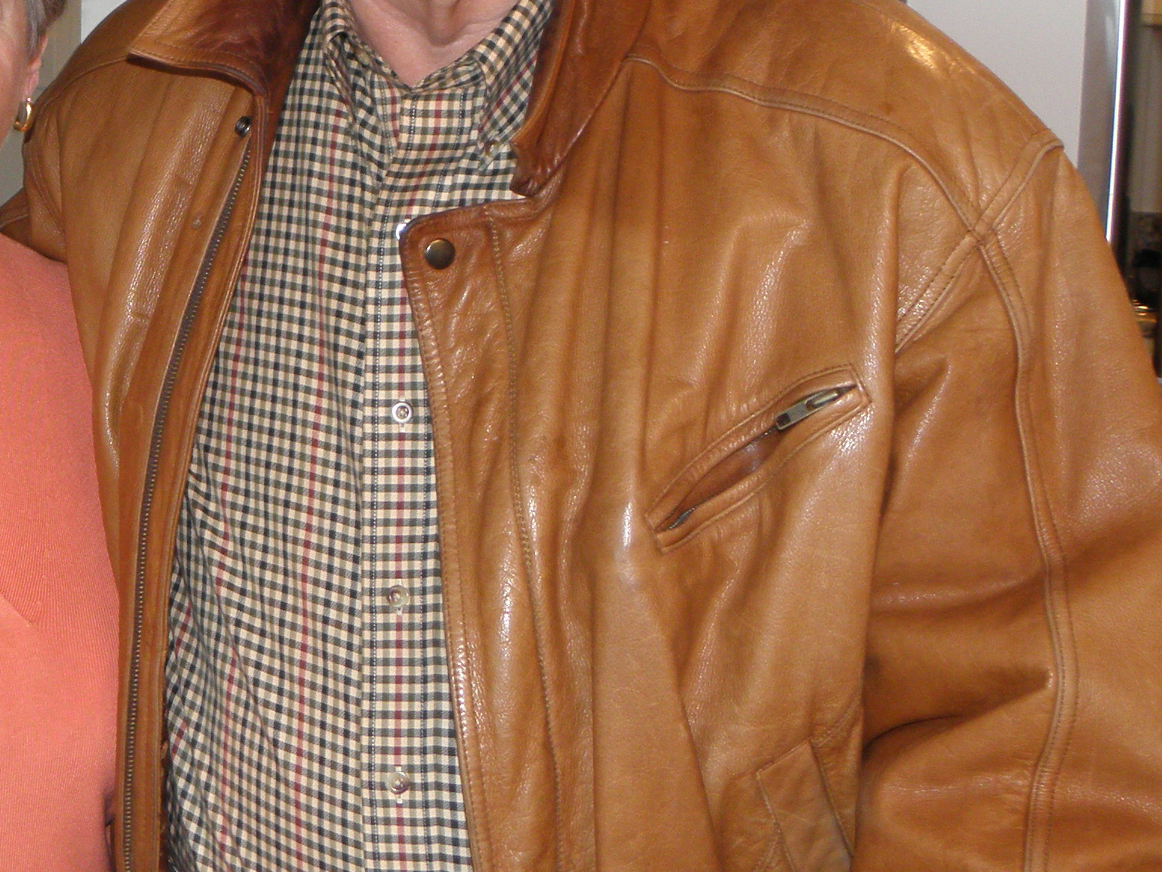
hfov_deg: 27.5
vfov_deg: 21.6
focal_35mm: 67
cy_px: 151
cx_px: 34
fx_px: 2249
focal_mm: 4.6
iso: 100
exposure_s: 1/30
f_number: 2.8
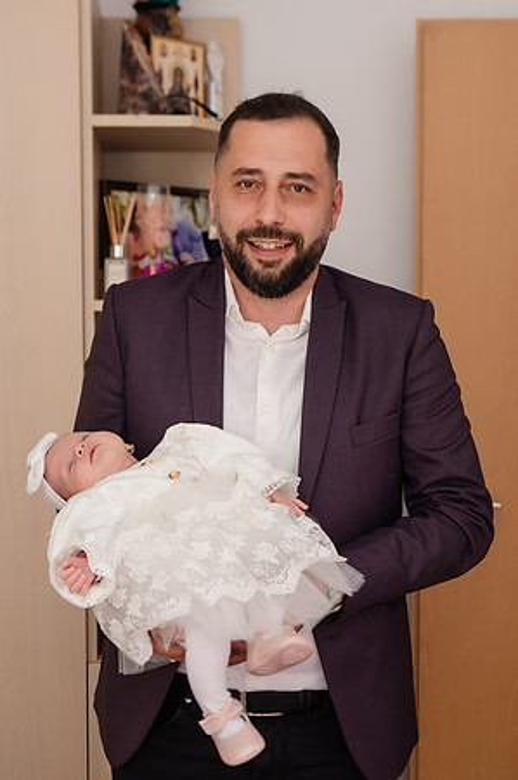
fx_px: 1485
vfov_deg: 29.4
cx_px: 229
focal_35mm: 69
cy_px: 389
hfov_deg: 19.8
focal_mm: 45
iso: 400
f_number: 3.2
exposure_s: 1/125
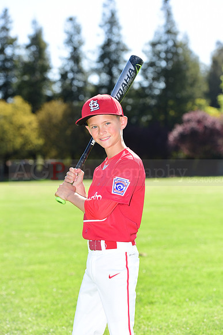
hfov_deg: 12.2
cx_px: 112
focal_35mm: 112
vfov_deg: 18.3
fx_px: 1040
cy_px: 168
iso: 125
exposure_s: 1/320
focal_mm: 112
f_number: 4.5
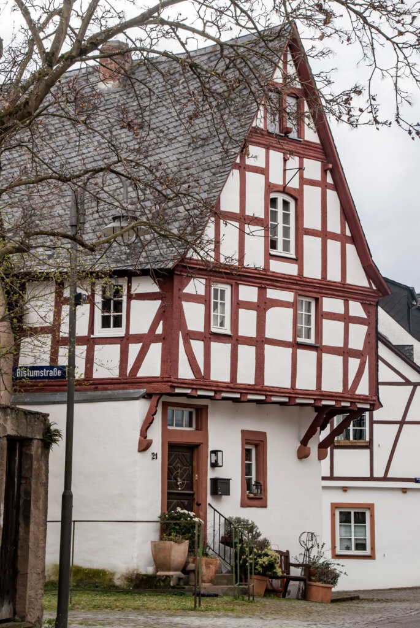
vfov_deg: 22.6
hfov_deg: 15.2
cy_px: 314
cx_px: 210
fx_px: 1571
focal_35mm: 90
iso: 100
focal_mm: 60
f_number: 8
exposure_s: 1/125
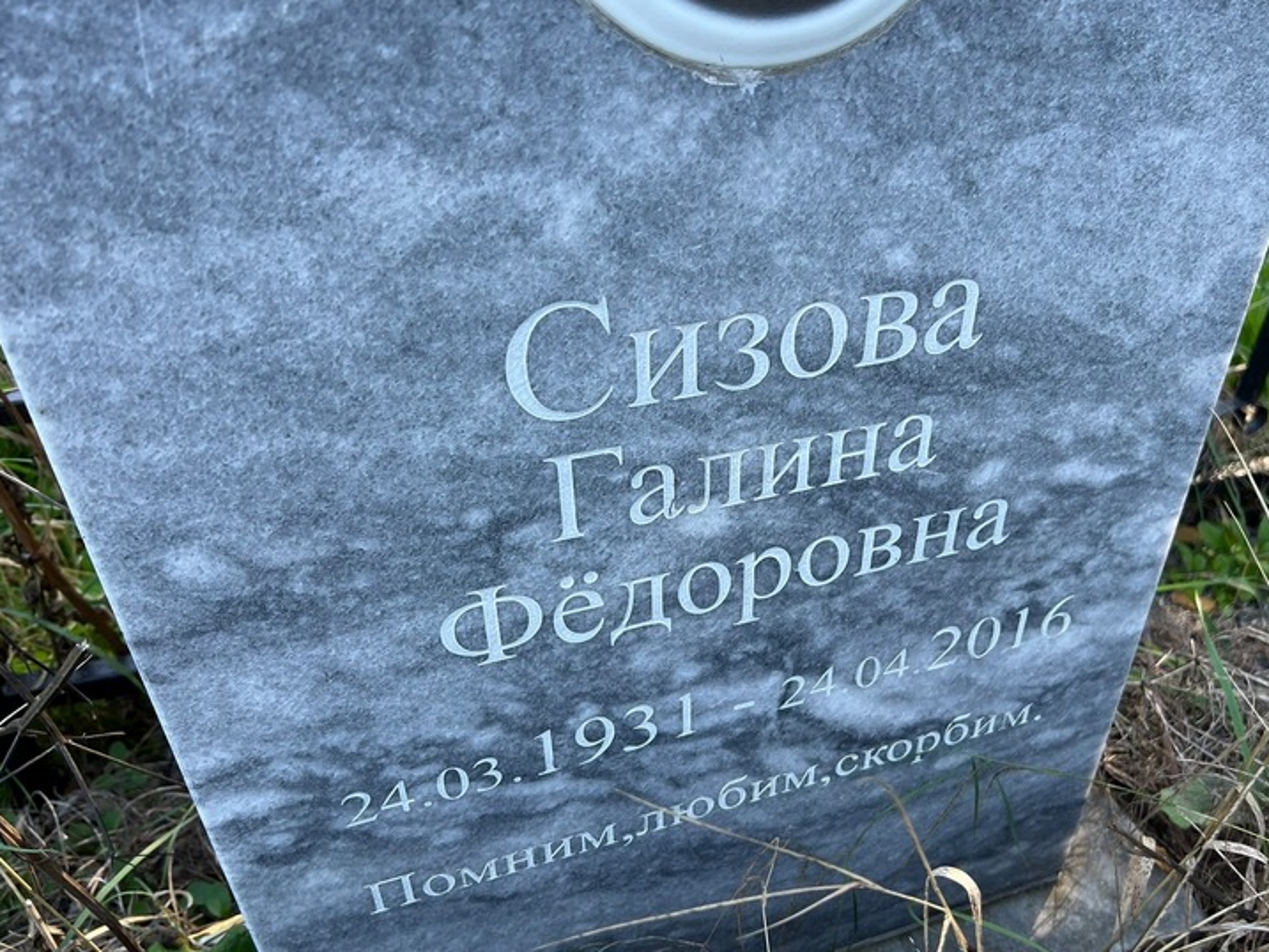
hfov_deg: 61.5
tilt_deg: -37.7
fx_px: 1063
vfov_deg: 48.2
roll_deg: +2.8
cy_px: 492
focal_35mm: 29
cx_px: 701
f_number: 1.5
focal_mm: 5.7
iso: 40
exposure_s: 1/248
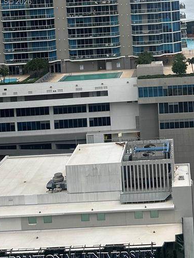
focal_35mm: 57
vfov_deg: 31.4
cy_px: 3
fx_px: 426
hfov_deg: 25.0
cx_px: 167
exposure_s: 1/634
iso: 80
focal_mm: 6.86
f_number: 1.78
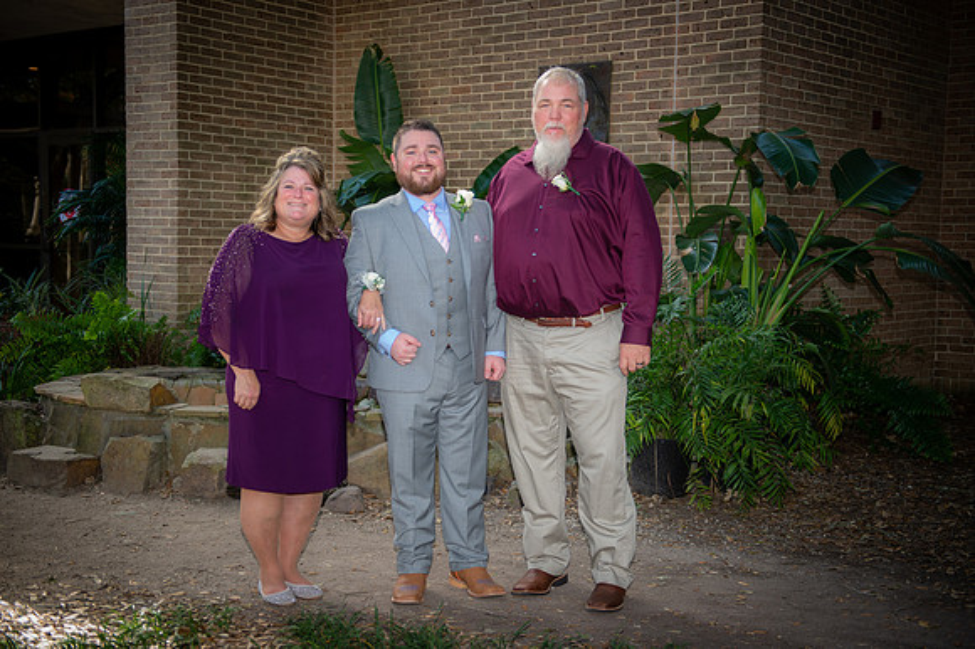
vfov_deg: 28.0
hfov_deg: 41.1
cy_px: 324
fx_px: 1299
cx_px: 488
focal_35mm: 48
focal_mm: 48
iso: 64
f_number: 2.8
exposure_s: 1/60
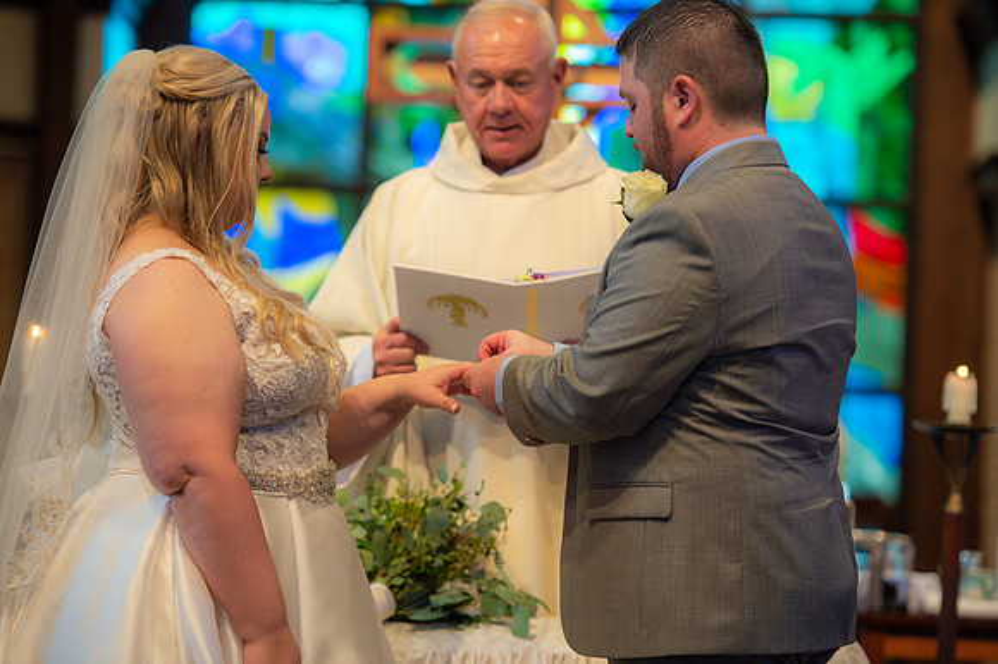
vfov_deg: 9.8
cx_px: 499
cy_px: 332
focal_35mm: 140
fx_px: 3879
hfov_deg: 14.7
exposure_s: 1/125
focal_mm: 140
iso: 1250
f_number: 3.2
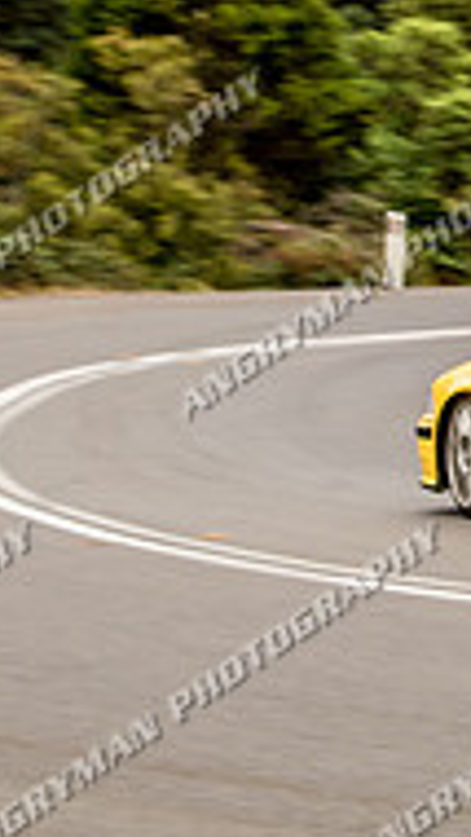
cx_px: 775
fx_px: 3128
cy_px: 70
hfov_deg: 8.4
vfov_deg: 15.0
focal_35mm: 141
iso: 80
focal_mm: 28
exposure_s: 1/100
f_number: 8
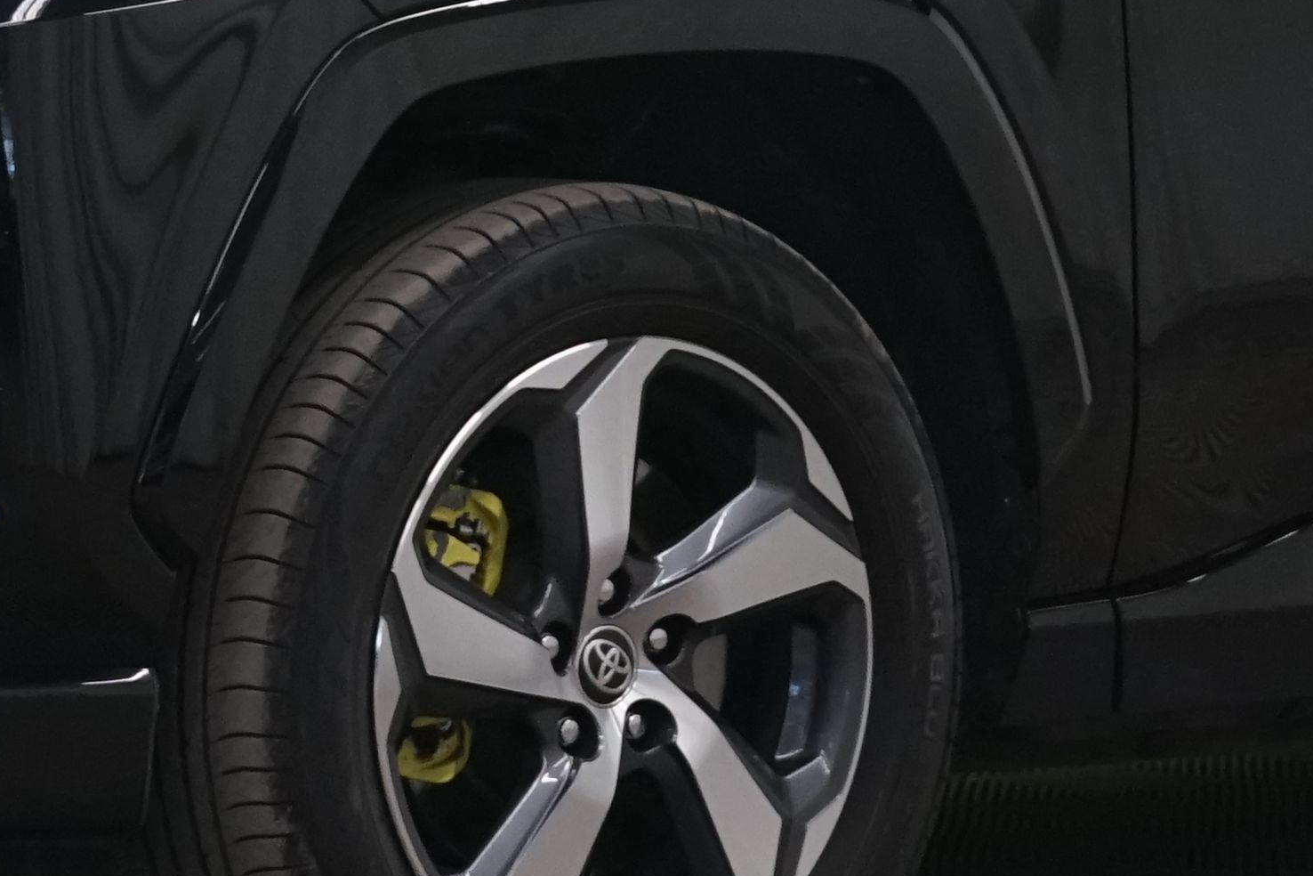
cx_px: 897
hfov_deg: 8.3
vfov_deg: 5.5
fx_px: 9044
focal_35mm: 248
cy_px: -223
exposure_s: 1/25
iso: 1600
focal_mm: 61
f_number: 8
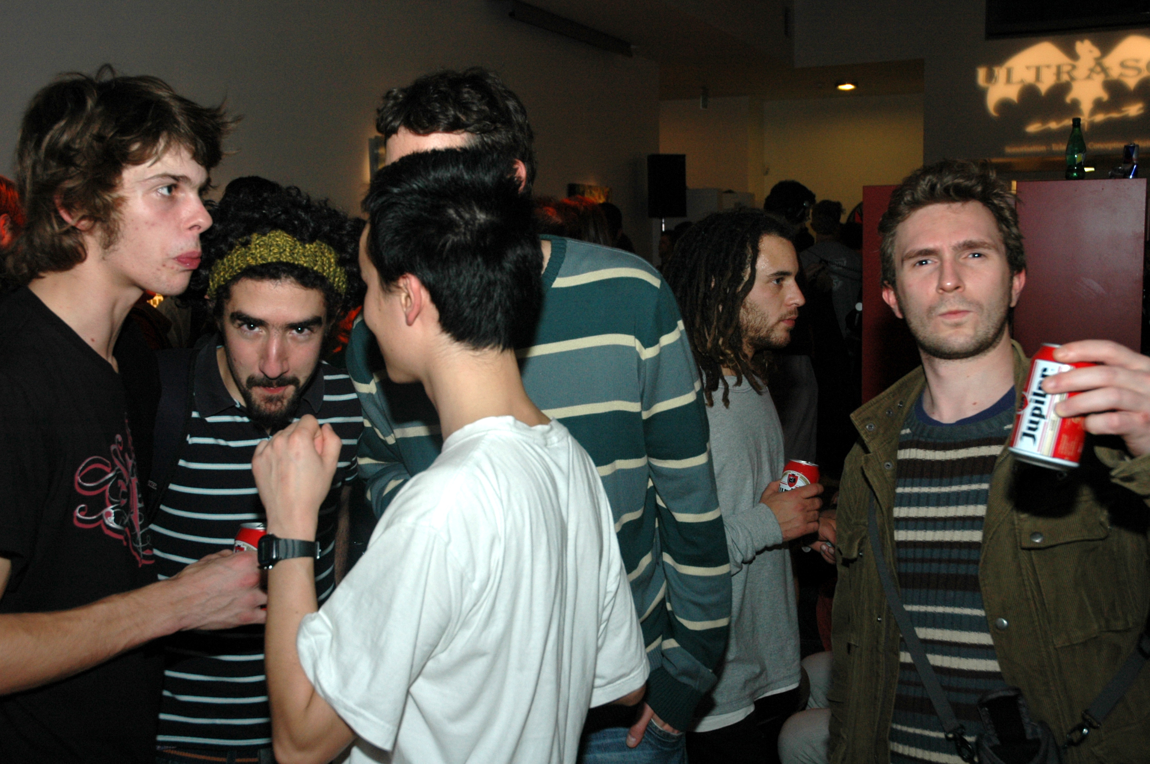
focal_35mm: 44
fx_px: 1388
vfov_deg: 30.8
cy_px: 382
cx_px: 575
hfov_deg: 45.0
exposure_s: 1/60
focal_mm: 29
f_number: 5
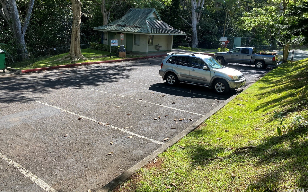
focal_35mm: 28
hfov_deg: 66.5
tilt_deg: -10.7
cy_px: 75
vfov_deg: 44.3
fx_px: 235
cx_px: 152
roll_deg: -3.5
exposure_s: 1/724
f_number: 1.8
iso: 32
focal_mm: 4.25
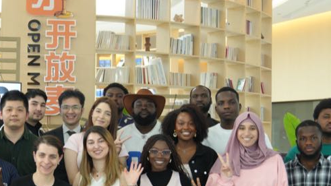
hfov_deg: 30.3
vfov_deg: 17.6
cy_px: 139
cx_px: 71
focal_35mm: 68
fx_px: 597
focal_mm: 29
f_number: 3.2
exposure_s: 1/125
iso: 1600
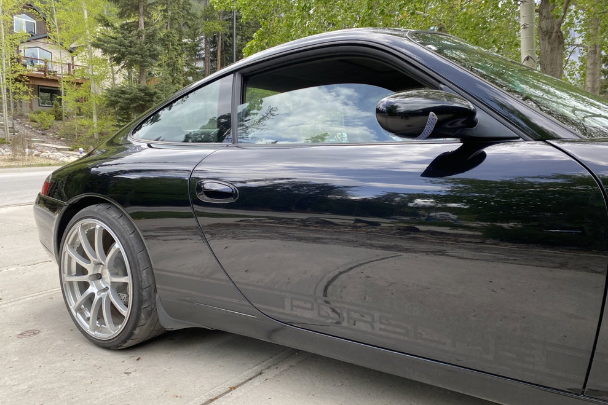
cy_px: 210
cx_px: 302
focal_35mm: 28
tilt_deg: -7.1
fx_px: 473
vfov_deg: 46.4
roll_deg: +0.1
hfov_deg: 65.5
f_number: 1.8
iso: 32
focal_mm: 4.25
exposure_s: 1/318
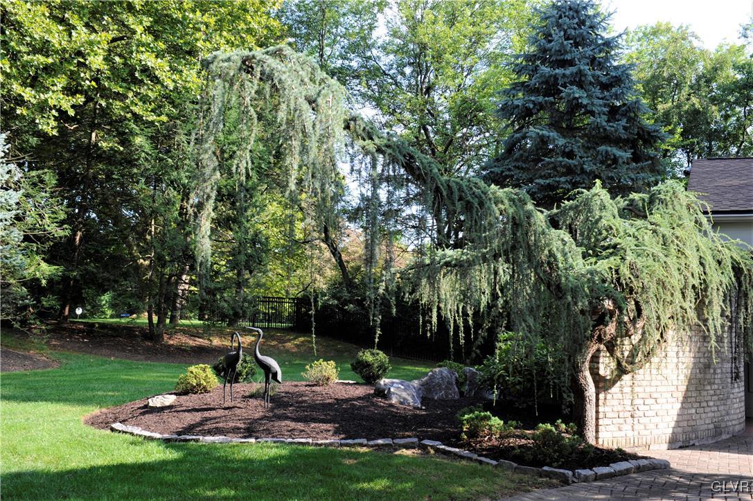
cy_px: 250
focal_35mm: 38
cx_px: 376
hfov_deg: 50.7
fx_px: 794
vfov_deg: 35.0
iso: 200
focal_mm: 38
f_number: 8
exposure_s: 1/100
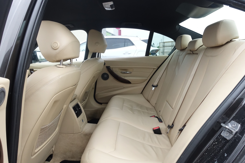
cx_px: 122
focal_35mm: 24
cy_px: 82
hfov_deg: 73.7
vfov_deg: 53.1
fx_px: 163
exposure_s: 1/320
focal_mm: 8.8
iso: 1000
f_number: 5
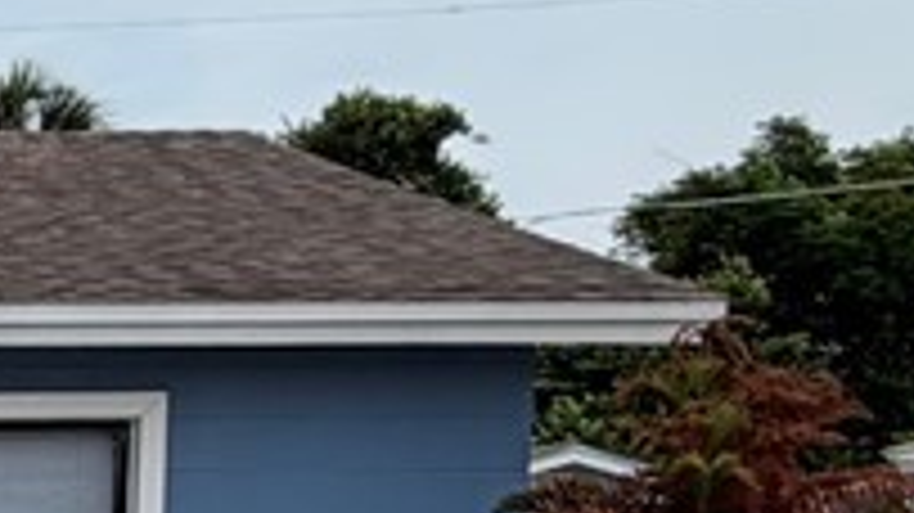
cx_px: -1184
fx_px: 2907
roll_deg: +0.4
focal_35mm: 120
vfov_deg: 9.7
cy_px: 810
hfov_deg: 13.7
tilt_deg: -4.2
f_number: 2.2
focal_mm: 2.22
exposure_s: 1/1399
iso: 20
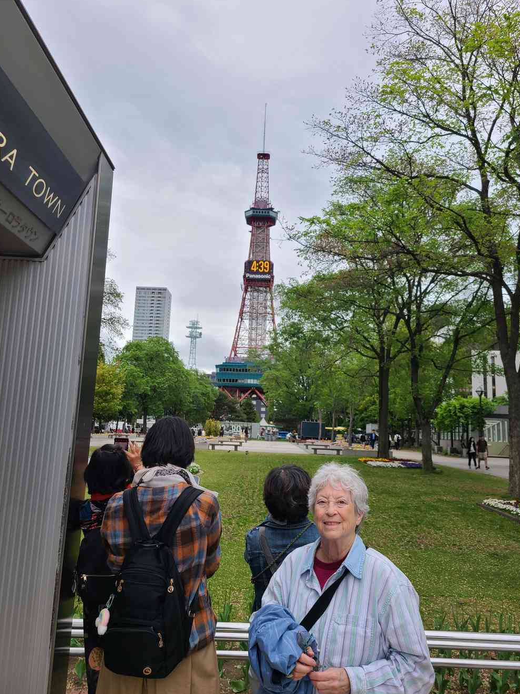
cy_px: 349
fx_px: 541
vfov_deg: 65.3
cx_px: 265
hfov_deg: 51.3
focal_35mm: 27
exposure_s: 1/435
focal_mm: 5.4
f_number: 1.8
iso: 40
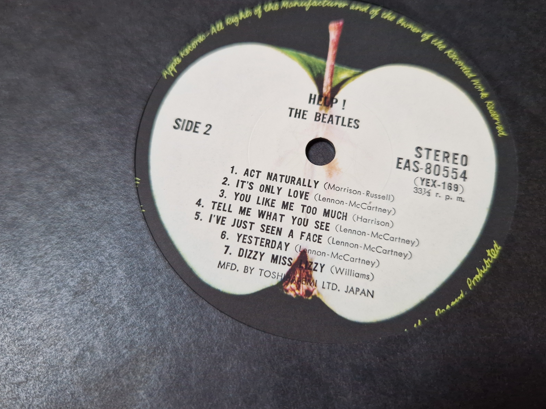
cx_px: 280
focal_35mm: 29
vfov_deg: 48.1
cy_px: 178
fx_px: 457
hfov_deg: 61.7
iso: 80
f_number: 1.8
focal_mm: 5.4
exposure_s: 1/100
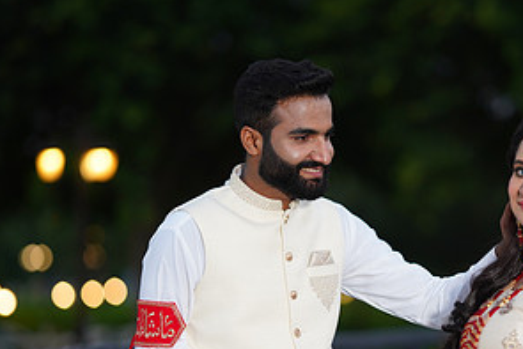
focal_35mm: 167
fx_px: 2427
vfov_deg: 8.2
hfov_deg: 12.3
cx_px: 349
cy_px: 263
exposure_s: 1/200
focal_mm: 85
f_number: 1.4
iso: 400
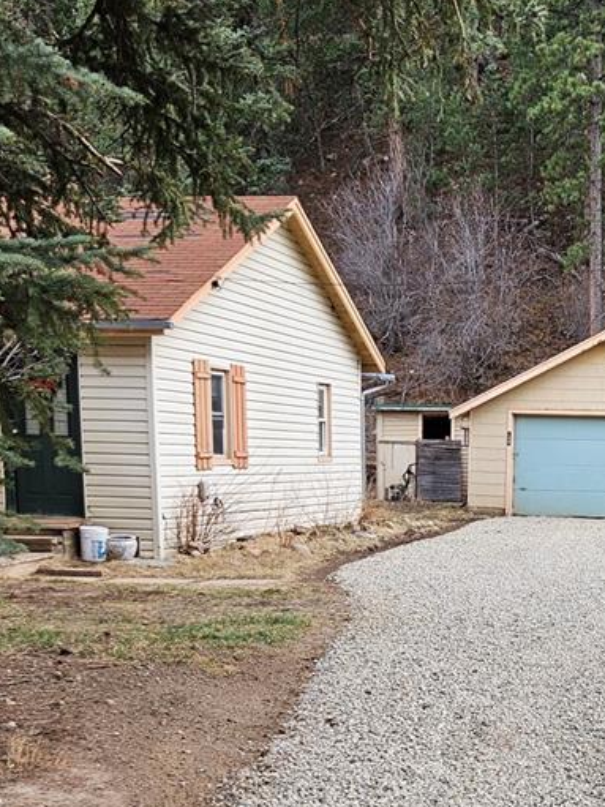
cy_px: 638
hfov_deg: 25.4
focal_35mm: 54
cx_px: 632
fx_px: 1259
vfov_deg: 34.5
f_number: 1.8
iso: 25
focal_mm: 5.4
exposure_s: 1/142
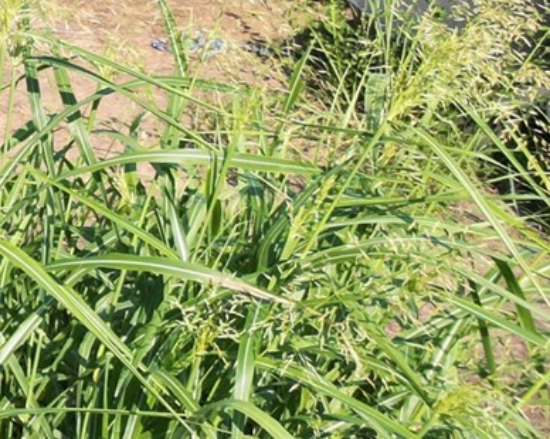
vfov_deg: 12.1
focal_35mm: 116
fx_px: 1887
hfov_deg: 12.8
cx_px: -764
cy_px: -363
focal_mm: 6.72
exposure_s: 1/1600
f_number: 1.7
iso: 110
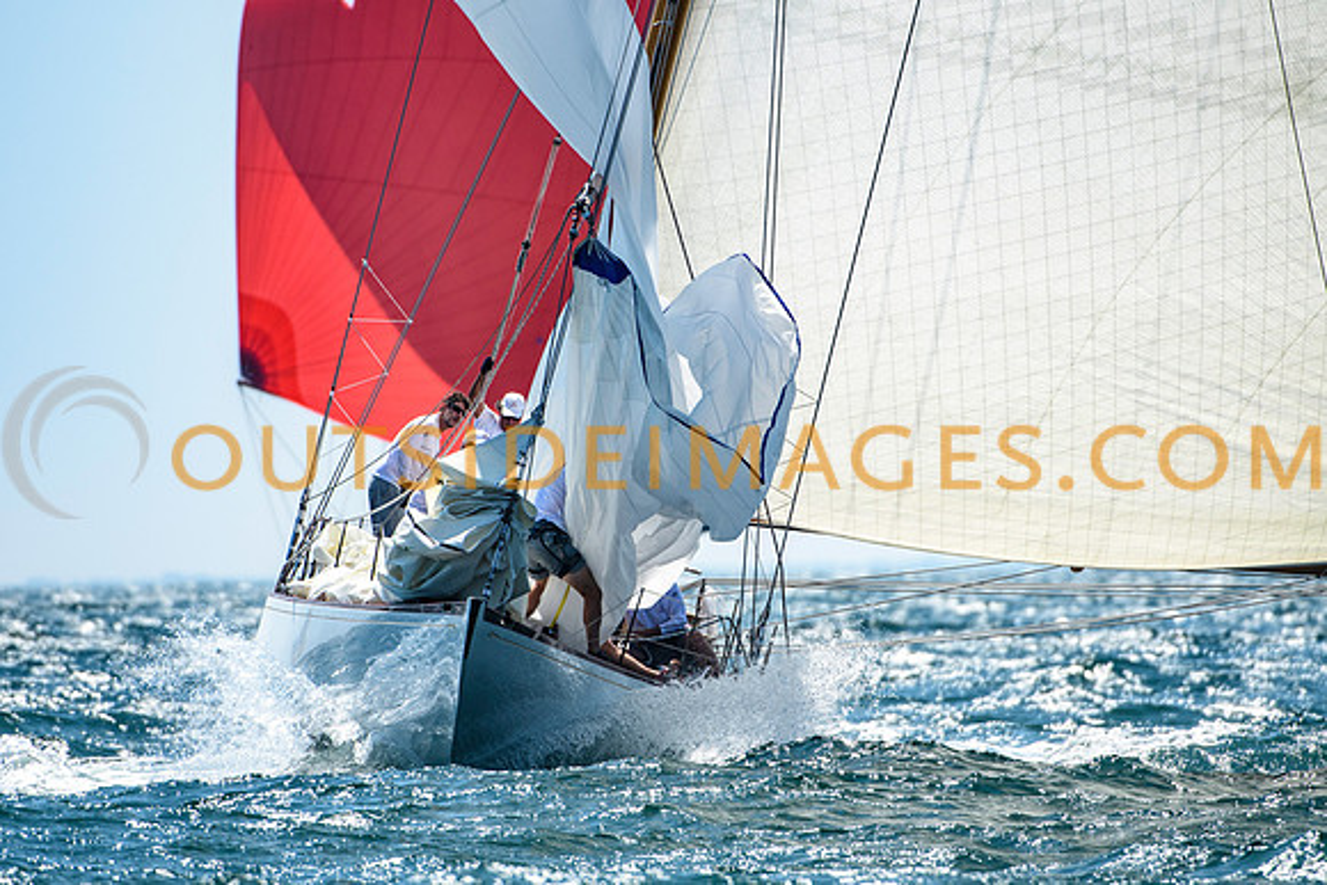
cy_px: 442
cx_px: 664
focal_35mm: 600
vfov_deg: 2.3
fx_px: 22121
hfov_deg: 3.4
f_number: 5.6
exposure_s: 1/2500
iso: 400
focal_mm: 400
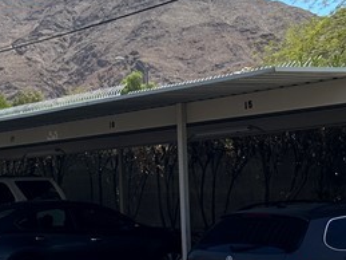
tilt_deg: +4.5
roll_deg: +0.7
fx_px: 949
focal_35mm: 95
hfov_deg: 19.2
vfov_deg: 15.5
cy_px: 123
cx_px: -95
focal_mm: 6.86
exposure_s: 1/4348
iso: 80
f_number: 1.78
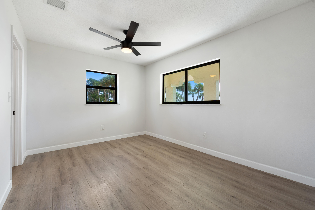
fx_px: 122
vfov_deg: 81.2
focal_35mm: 14
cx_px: 158
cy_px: 105
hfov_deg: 104.3
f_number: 9
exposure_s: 1/15
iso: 250
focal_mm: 14
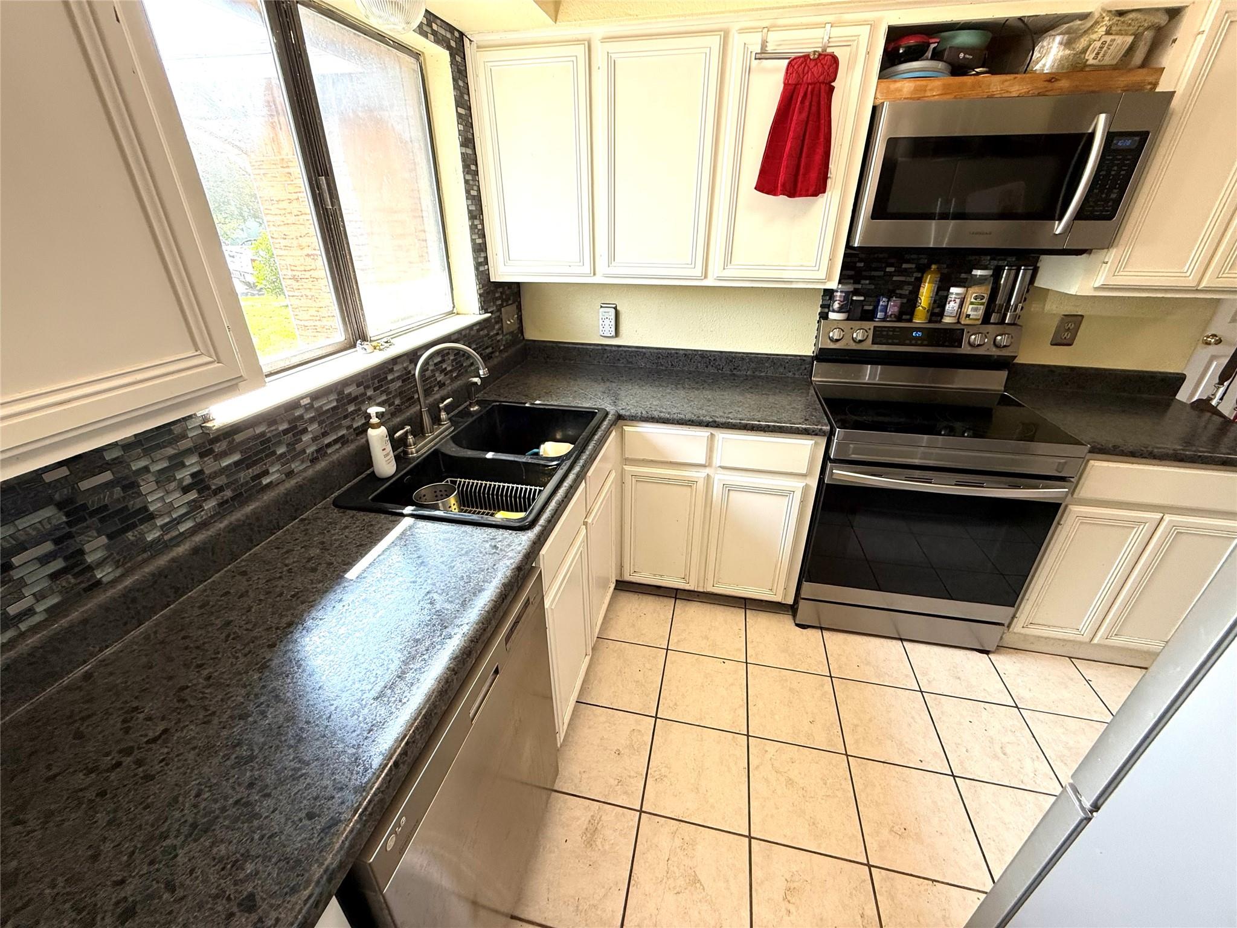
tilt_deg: -26.5
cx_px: 618
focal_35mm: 14
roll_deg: +0.3
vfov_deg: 85.7
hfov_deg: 102.1
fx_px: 500
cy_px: 464
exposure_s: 1/120
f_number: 2.2
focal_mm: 2.22
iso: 125
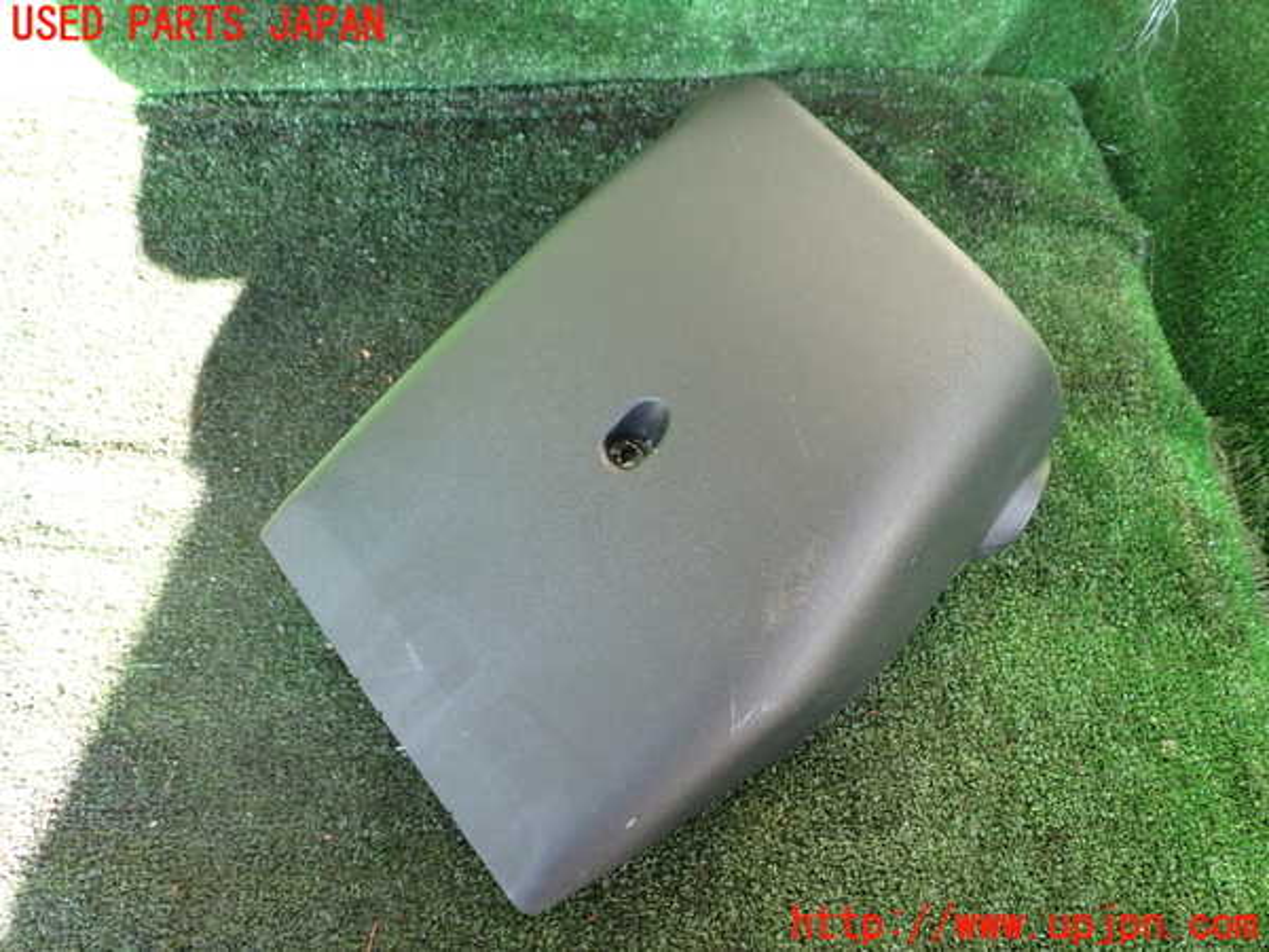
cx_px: 634
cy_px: 476
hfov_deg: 60.0
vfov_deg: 46.8
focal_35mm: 30
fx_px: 1100
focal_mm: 5.4
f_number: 2.3
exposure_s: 1/60
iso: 160
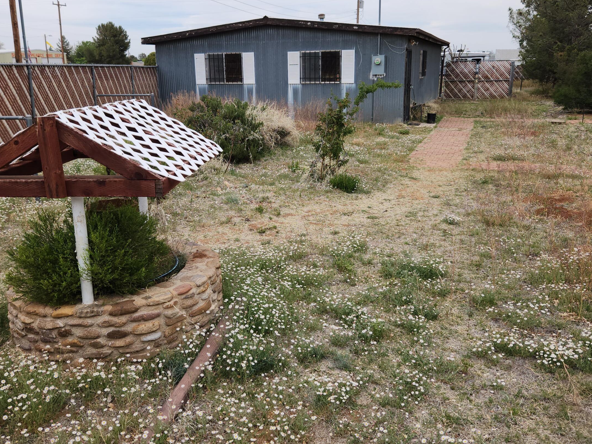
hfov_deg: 56.8
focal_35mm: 32
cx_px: 295
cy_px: 196
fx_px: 547
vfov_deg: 44.1
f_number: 1.8
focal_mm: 5.4
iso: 20
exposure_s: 1/1238
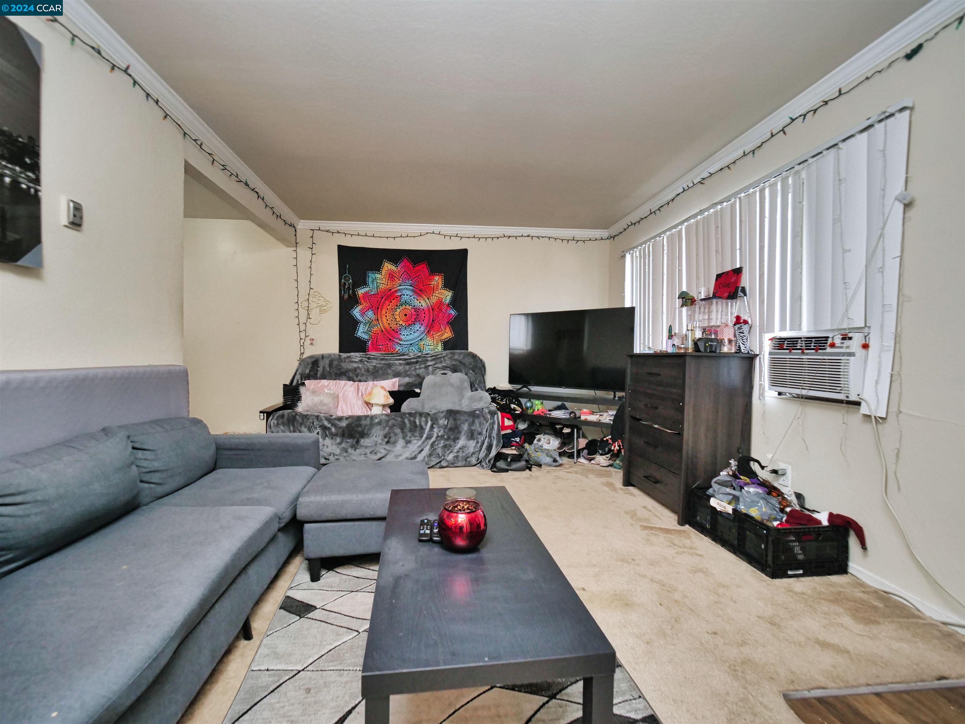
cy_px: 362
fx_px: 390
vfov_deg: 85.7
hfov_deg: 102.1
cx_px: 482
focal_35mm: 14
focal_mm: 7
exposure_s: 1/160
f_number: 2.8
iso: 800
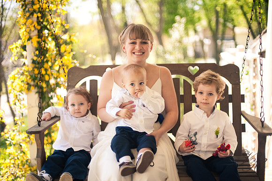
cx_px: 136
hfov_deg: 39.6
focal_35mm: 50
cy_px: 90
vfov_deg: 27.0
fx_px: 378
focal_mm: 50
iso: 200
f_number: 1.4
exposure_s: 1/2000
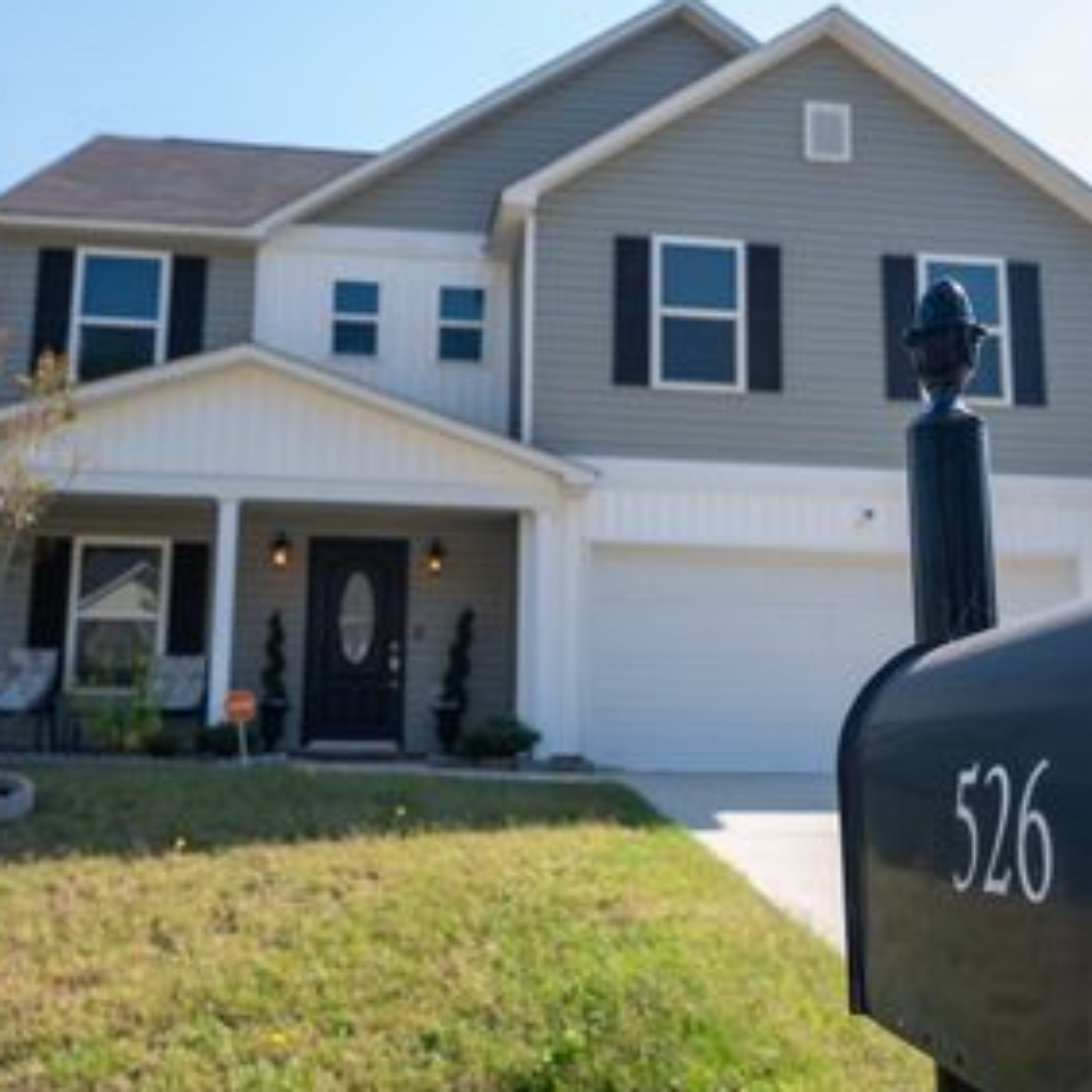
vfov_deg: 46.0
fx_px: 1285
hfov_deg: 46.0
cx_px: 540
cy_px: 531
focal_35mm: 36
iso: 64
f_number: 5
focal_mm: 24
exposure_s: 1/200
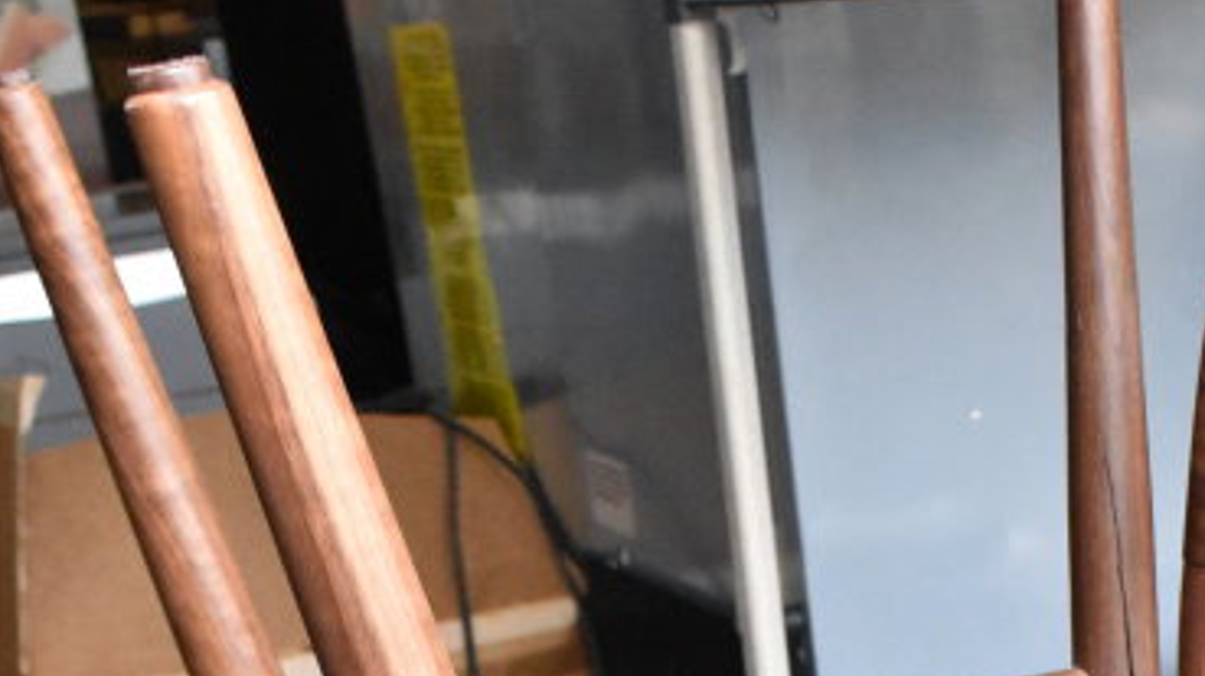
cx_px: 986
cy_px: 1145
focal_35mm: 78
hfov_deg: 26.6
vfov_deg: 14.0
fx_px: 2491
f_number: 6.3
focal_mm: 20
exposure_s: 1/1250
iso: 6400
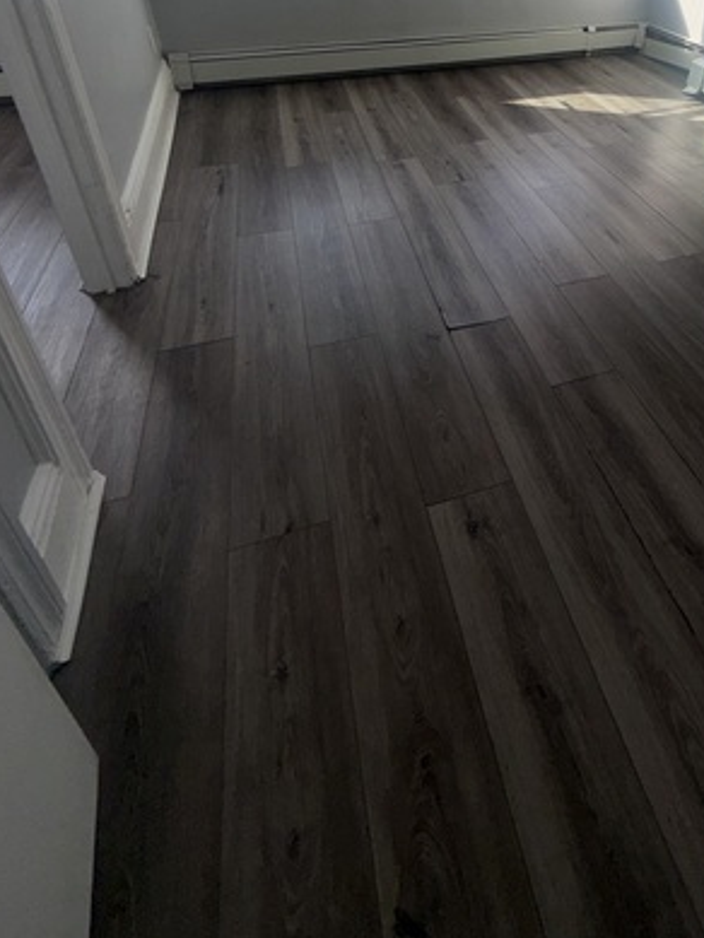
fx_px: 650
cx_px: 533
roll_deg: -0.5
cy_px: 221
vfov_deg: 66.5
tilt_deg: -32.0
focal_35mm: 24
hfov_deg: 54.1
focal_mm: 2.22
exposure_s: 1/259
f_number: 2.2
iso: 16
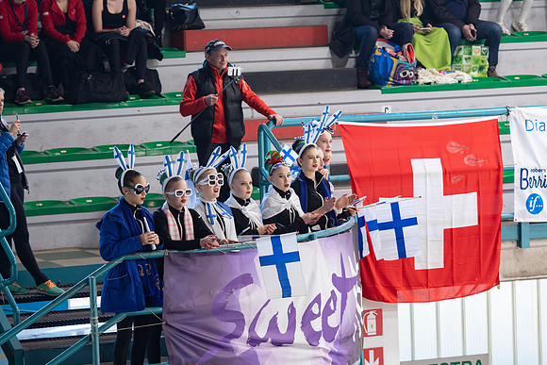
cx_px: 274
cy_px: 182
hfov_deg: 11.2
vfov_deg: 7.5
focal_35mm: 183
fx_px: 2781
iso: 640
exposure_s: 1/100
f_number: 3.5
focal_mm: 122
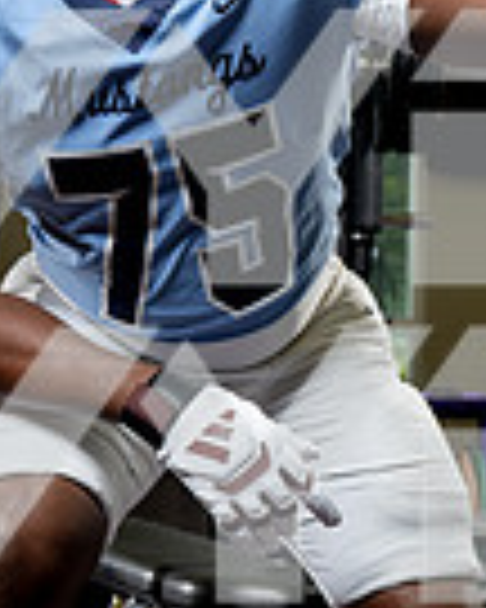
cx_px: 369
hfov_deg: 15.3
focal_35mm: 100
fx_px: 1798
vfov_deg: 19.0
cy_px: 468
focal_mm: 32
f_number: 4
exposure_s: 1/250
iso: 640
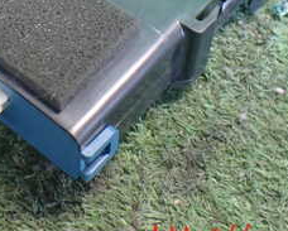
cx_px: 59
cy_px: -30
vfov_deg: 19.1
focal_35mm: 77
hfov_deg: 24.3
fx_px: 657
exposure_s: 1/30
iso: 800
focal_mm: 5.4
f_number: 2.3
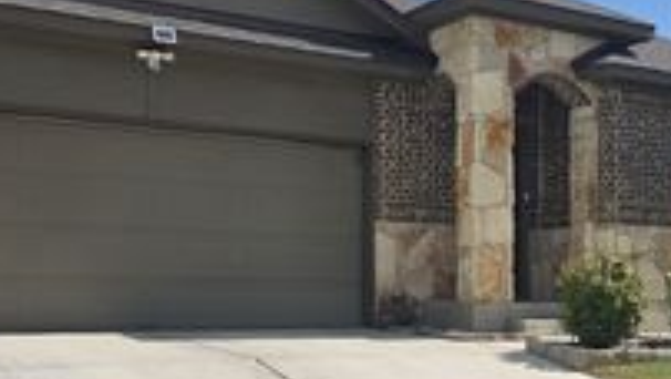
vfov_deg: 19.3
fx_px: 1104
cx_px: 581
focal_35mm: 62
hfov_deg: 32.4
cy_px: 308
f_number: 1.7
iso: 64
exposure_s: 1/7944
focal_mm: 6.3
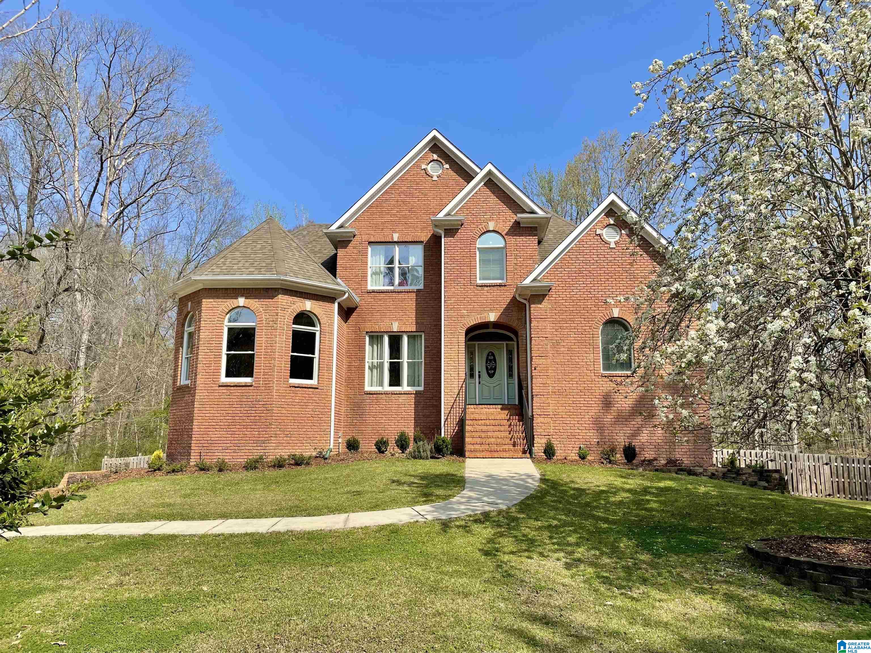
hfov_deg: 67.3
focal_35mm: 26
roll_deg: -0.2
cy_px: 326
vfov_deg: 53.1
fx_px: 654
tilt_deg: +11.5
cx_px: 436
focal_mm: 4.2
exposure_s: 1/2817
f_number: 1.6
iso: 32
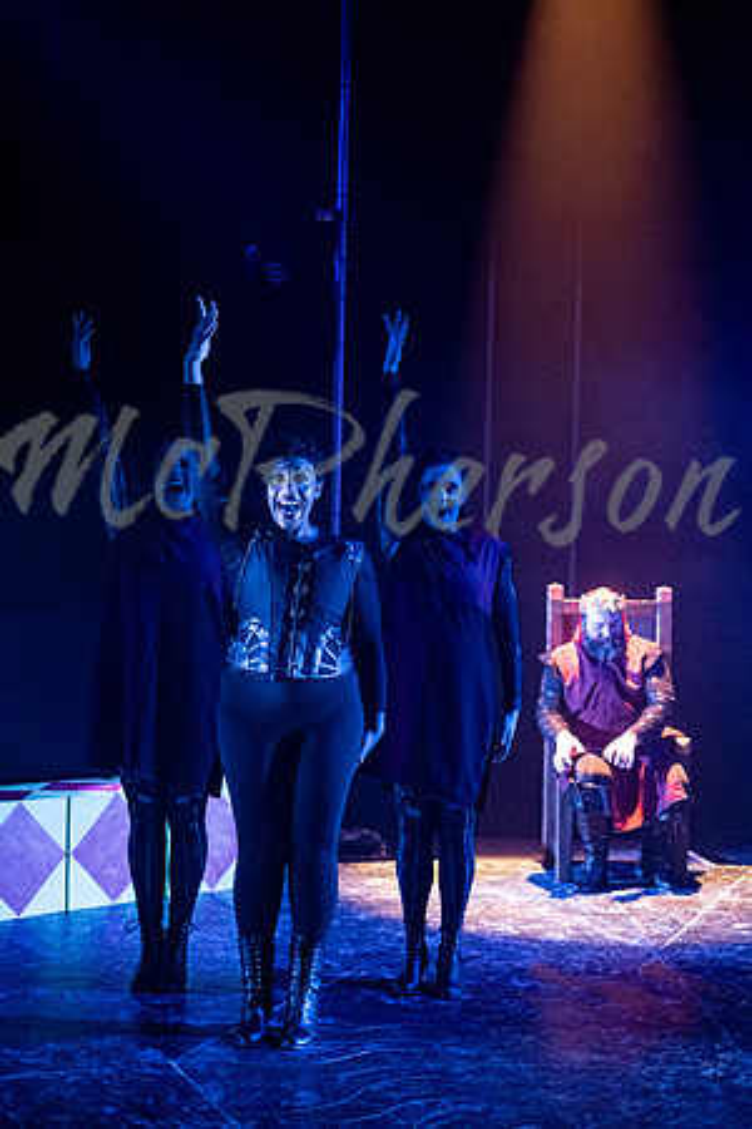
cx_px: 376
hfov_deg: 25.5
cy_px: 564
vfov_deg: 37.5
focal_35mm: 53
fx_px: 1661
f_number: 1.8
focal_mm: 35
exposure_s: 1/250
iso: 3200
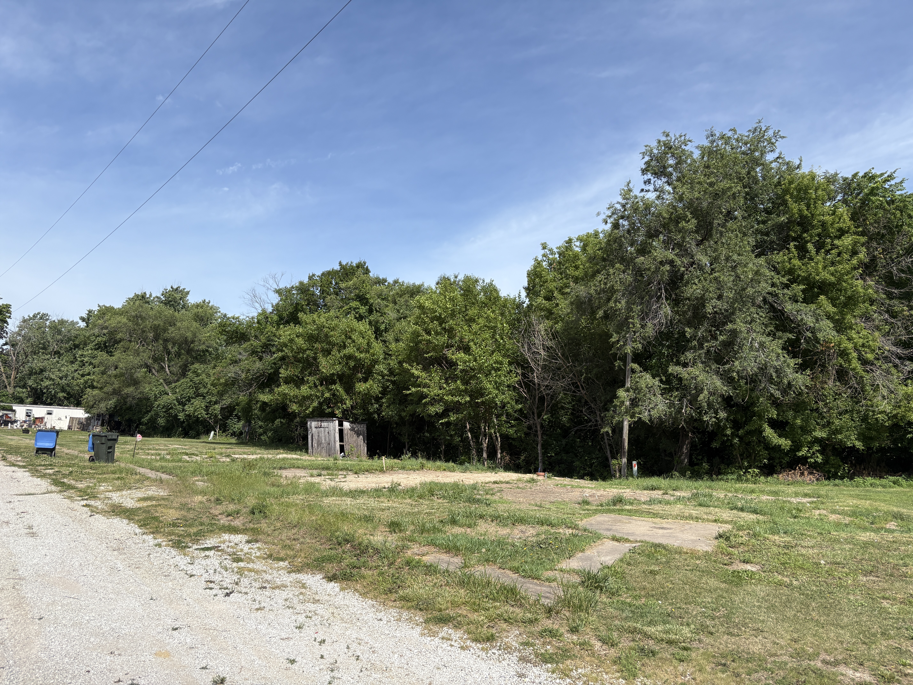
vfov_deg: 53.1
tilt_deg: +7.0
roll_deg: -0.9
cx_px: 456
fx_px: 686
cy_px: 342
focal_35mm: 26
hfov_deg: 67.3
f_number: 1.6
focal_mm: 5.96
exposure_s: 1/3623
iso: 50
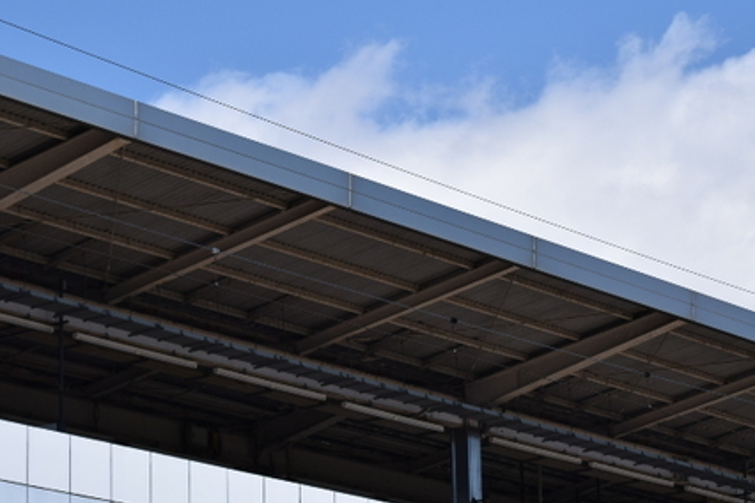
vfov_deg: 8.8
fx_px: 3249
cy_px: 430
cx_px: 494
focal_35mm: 155
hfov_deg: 13.2
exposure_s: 1/800
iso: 100
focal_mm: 55
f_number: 5.6
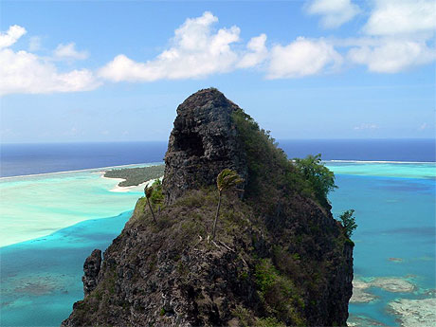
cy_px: 164
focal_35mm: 36
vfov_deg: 39.7
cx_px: 218
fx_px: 453
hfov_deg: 51.4
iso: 80
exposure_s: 1/500
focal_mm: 6
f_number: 5.2
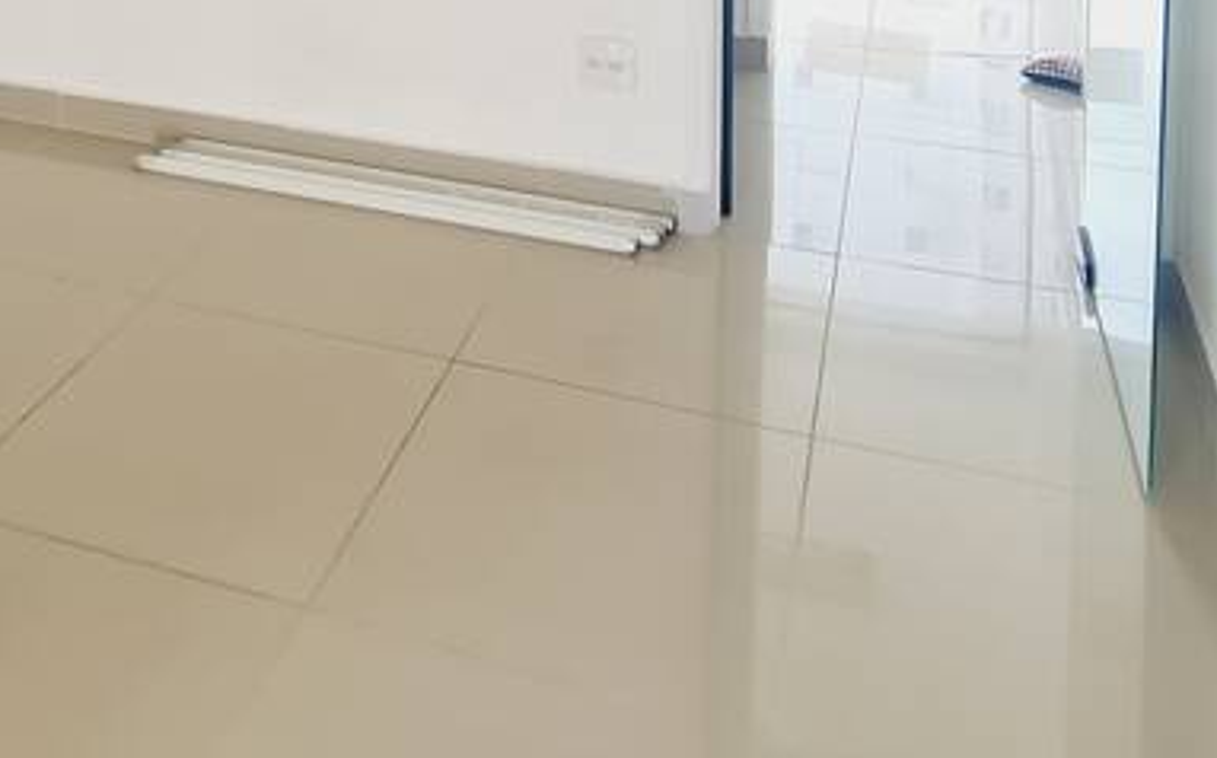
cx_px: 421
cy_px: -322
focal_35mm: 39
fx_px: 1292
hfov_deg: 49.7
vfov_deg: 25.9
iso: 64
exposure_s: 1/120
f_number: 2.2
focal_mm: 2.2
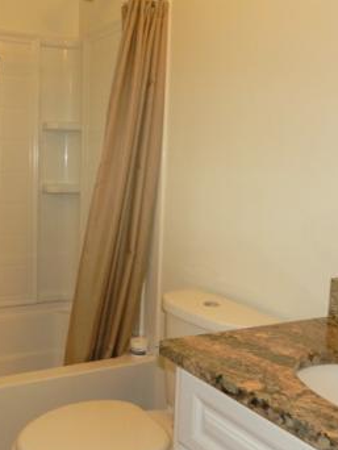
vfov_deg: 47.8
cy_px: 222
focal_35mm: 39
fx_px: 507
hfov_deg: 35.7
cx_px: 71
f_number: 3.4
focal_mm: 4
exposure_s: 1/60
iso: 200
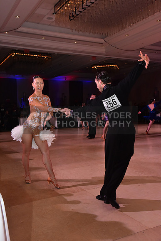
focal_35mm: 35
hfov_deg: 37.9
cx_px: 80
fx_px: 235
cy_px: 120
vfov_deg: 54.4
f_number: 8
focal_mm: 35
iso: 2500
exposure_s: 1/320
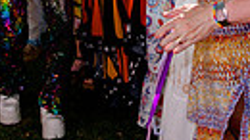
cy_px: -105
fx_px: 742
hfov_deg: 19.1
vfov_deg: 10.2
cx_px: 133
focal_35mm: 112
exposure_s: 1/640
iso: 200
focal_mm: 24
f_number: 3.5
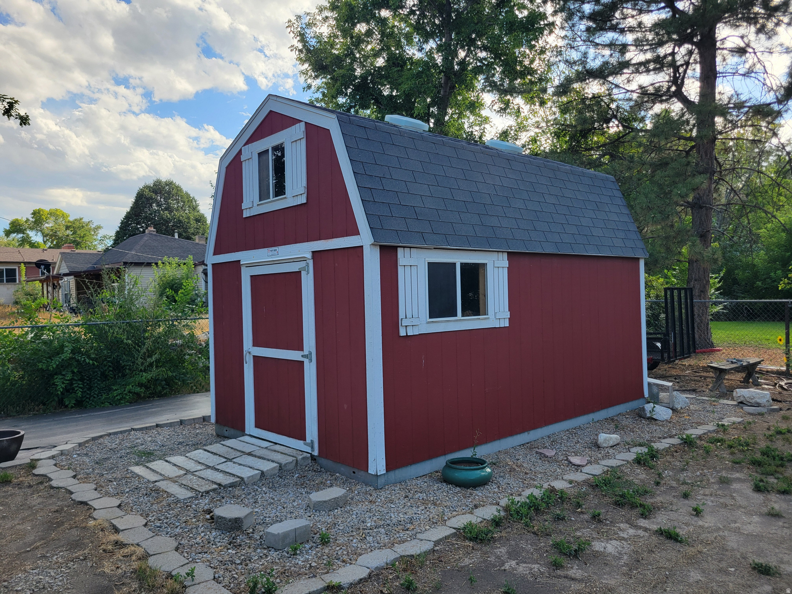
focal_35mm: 26
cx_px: 396
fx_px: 595
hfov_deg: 67.3
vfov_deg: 53.1
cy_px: 297
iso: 40
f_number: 1.8
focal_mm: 5.4
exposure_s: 1/603
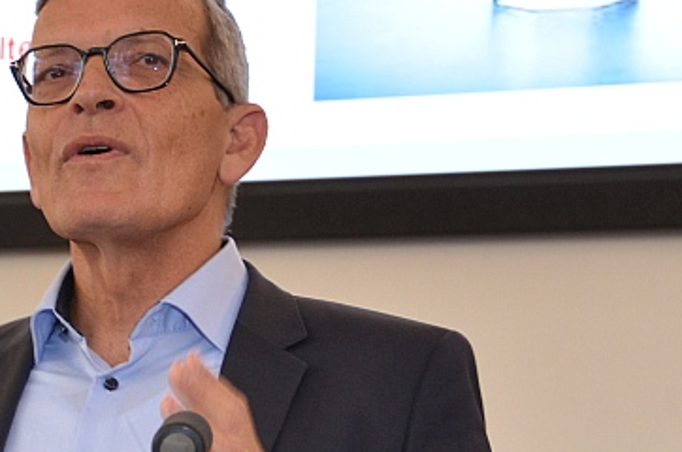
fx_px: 2610
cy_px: 333
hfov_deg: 14.8
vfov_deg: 9.9
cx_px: 145
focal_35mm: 138
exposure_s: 1/60
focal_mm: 26
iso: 400
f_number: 4
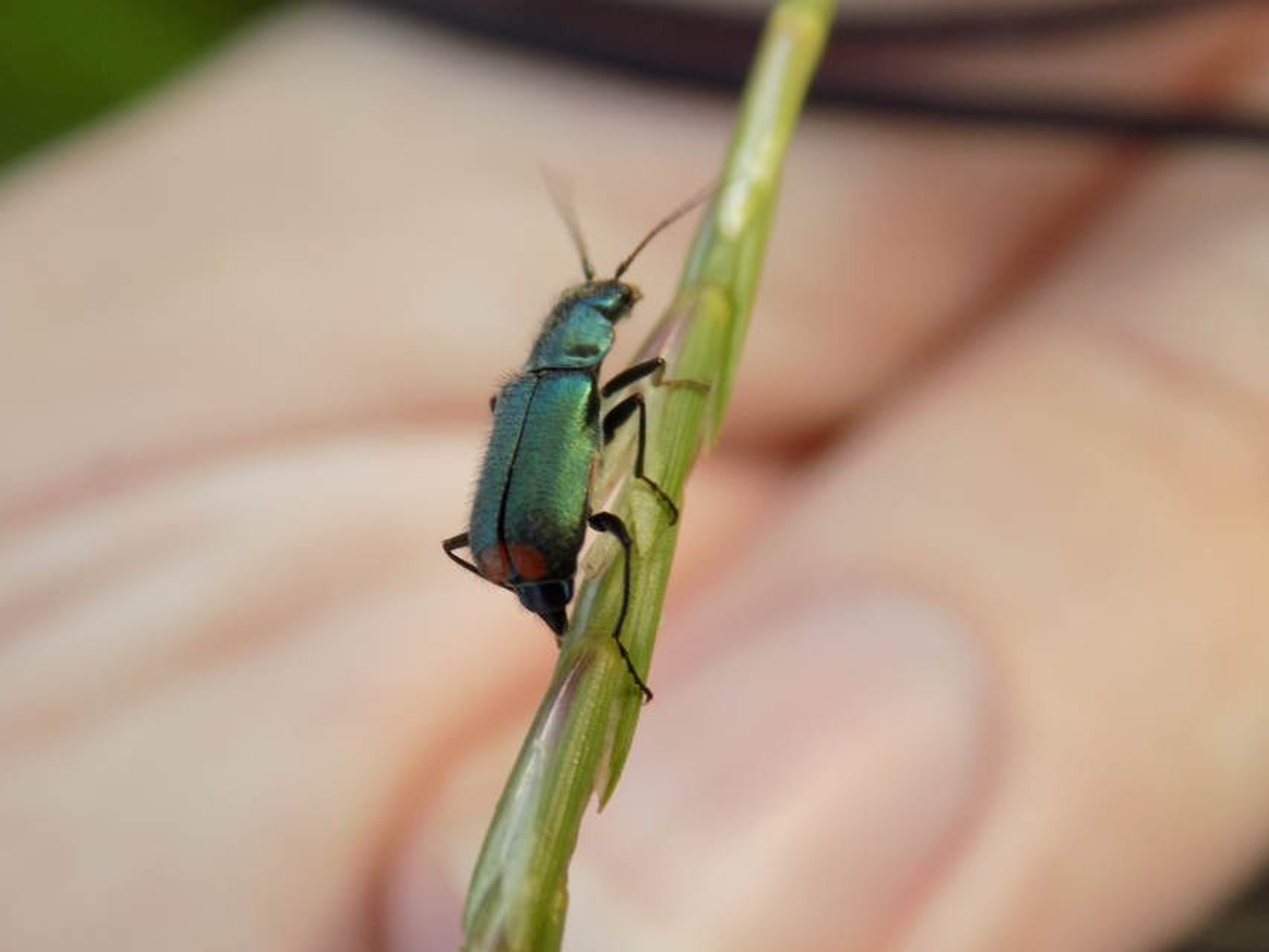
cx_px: 634
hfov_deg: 16.7
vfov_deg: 12.6
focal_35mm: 118
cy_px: 476
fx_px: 4326
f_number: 4.8
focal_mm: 20.9
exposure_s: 1/60
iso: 80
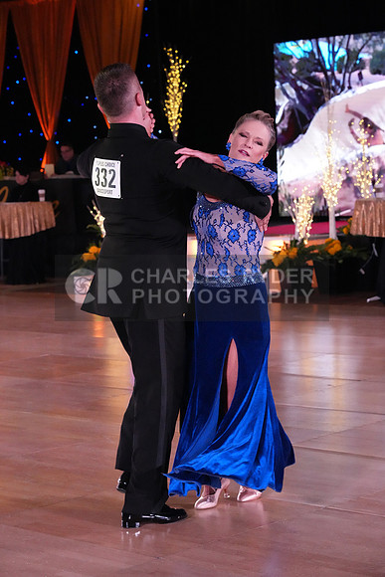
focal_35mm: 90
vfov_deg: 22.6
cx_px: 192
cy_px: 288
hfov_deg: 15.2
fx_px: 1443
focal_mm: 90
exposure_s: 1/400
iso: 10000
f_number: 7.1
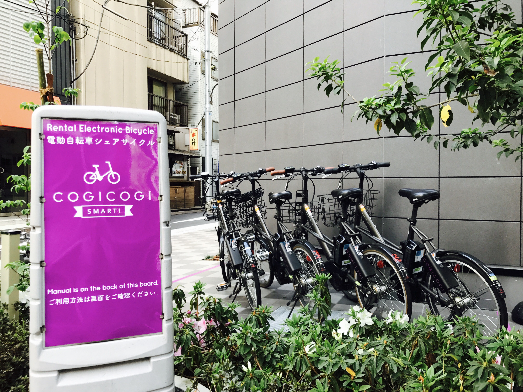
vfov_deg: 49.7
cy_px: 196
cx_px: 262
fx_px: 423
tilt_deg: -2.1
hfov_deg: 63.4
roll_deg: +0.5
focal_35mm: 28
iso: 32
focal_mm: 3.99
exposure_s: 1/120
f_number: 1.8
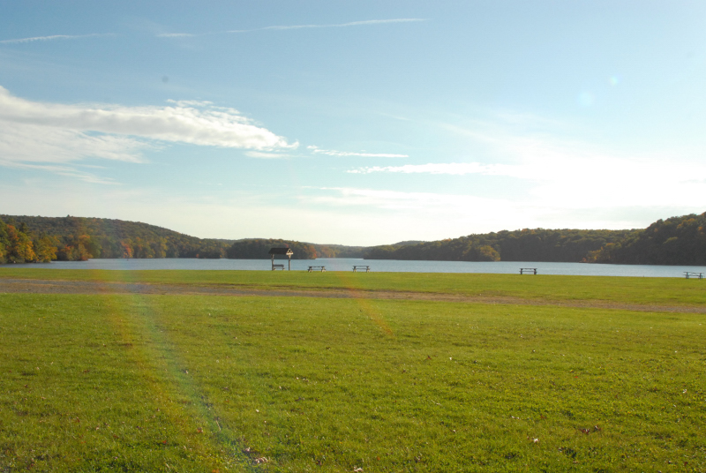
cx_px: 353
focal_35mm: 39
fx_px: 766
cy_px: 236
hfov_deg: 49.5
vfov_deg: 34.3
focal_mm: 26
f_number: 14
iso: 800
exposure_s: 1/800
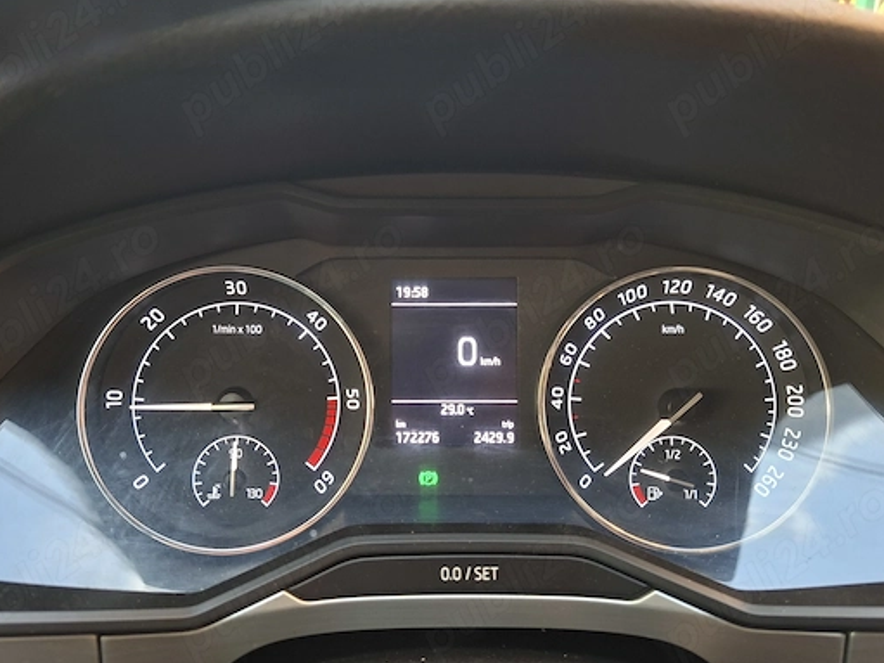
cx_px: 412
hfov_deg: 65.3
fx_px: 689
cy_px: 325
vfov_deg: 51.3
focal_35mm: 27
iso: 320
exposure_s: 1/50
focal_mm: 5.54
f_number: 1.8
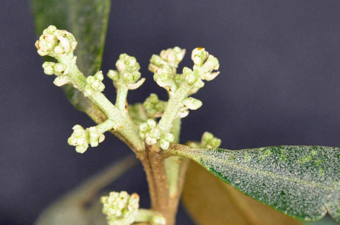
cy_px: 112
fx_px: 1485
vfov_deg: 8.7
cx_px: 170
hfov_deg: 13.1
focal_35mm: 158
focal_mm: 105
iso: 800
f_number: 11
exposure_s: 1/30
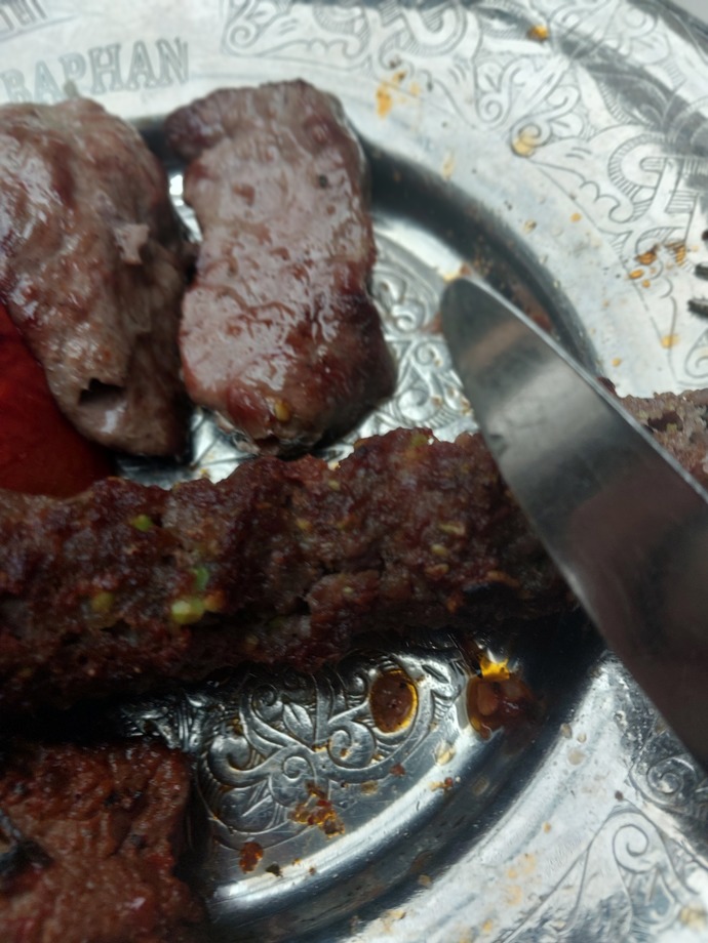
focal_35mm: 30
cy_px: 472
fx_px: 818
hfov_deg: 46.8
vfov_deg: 60.0
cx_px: 354
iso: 64
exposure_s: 1/25
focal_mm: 4.6
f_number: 1.8
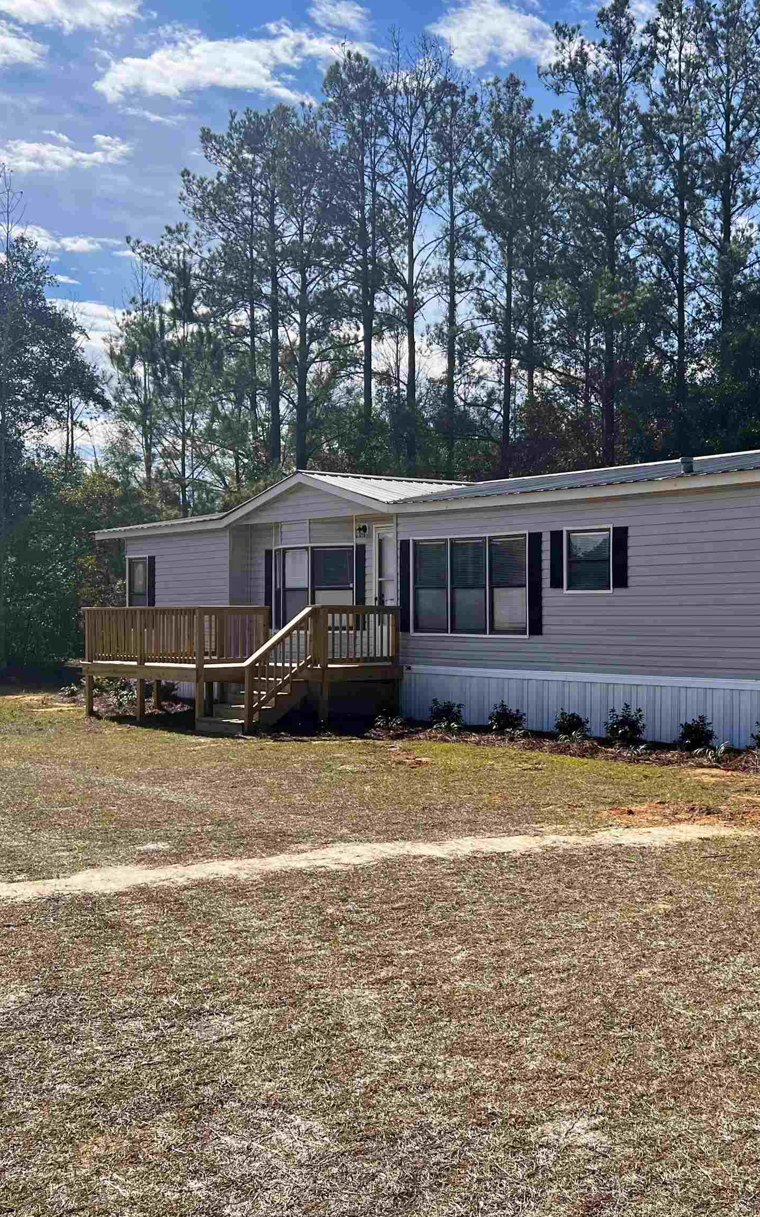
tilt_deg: -0.5
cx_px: 611
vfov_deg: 52.7
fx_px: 1226
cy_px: 606
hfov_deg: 33.4
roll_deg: +0.0
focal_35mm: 37
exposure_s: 1/3831
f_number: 1.5
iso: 50
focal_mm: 5.7
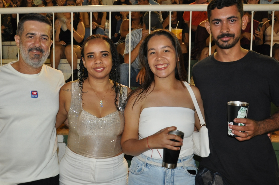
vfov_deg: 33.6
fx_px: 307
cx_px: 122
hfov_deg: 48.8
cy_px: 100
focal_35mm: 40
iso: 800
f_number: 4
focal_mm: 21
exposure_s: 1/60
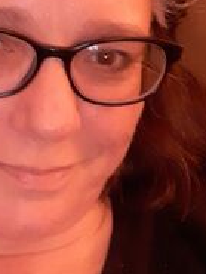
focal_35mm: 83
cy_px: 49
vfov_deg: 23.2
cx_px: 56
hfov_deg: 17.7
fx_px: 658
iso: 640
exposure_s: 1/12
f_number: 2
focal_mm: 2.66
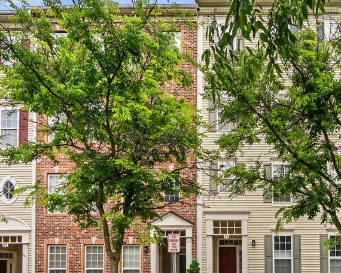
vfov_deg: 52.7
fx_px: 272
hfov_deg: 61.0
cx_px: 249
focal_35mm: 27
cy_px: 167
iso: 250
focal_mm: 16
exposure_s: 1/500
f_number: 8
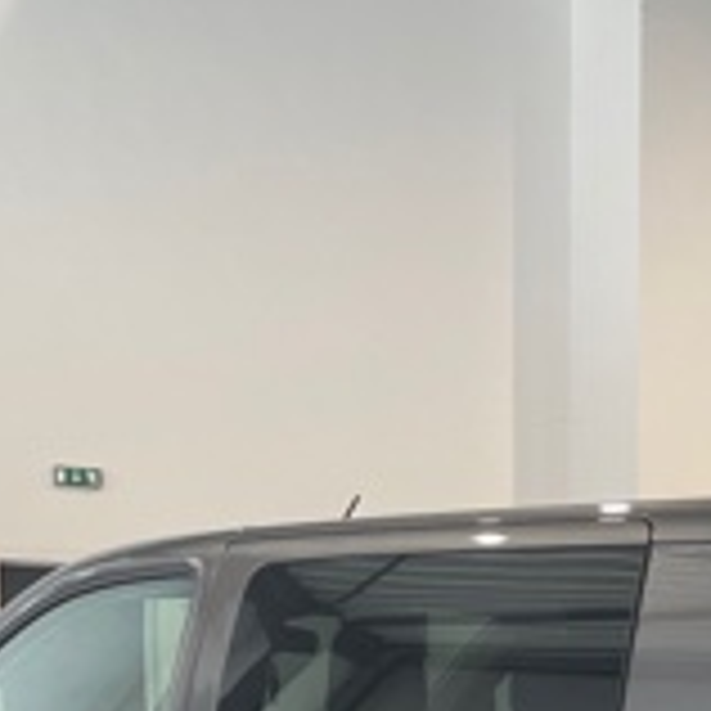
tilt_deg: -8.0
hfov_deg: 18.0
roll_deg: -1.2
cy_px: 972
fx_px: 2161
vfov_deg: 17.3
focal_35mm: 93
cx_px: 783
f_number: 1.6
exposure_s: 1/100
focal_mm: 4.2
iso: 125
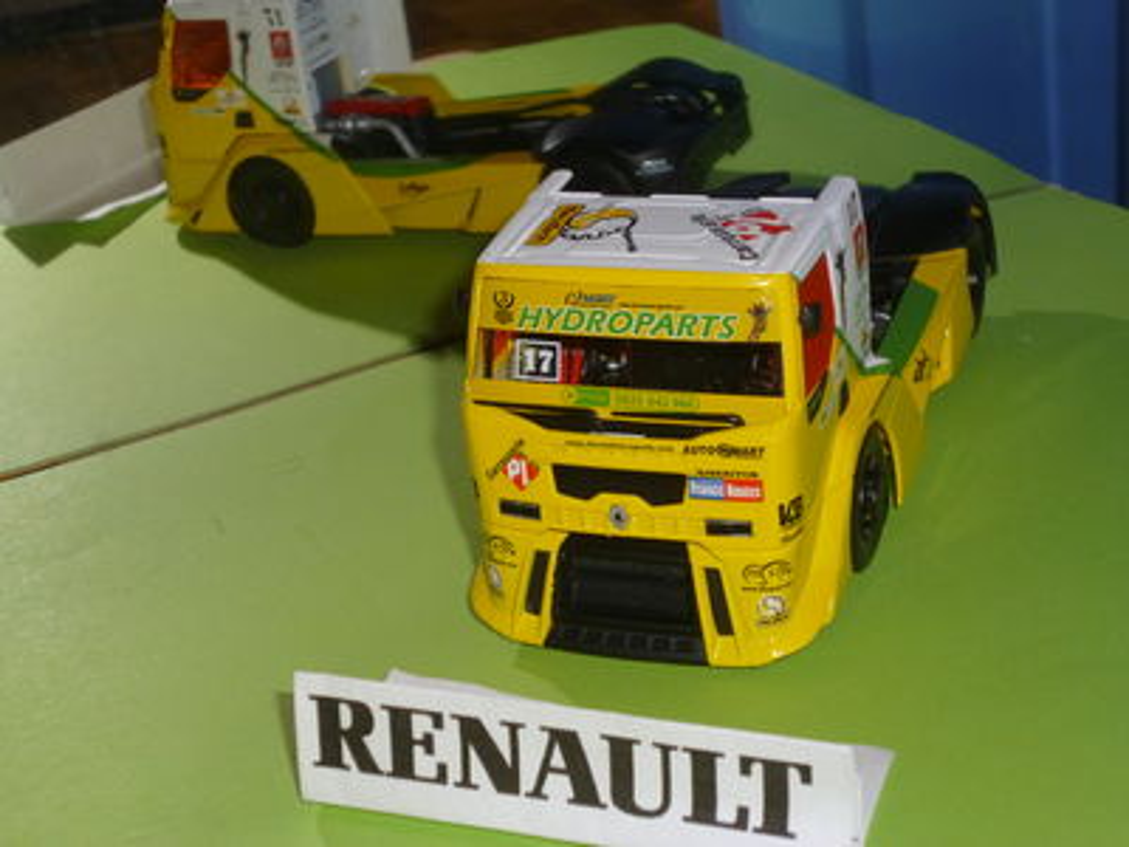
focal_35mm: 63
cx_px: 564
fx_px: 2055
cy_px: 424
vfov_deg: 23.3
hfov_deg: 30.7
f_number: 4.7
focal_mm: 11.2
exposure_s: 1/60
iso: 200
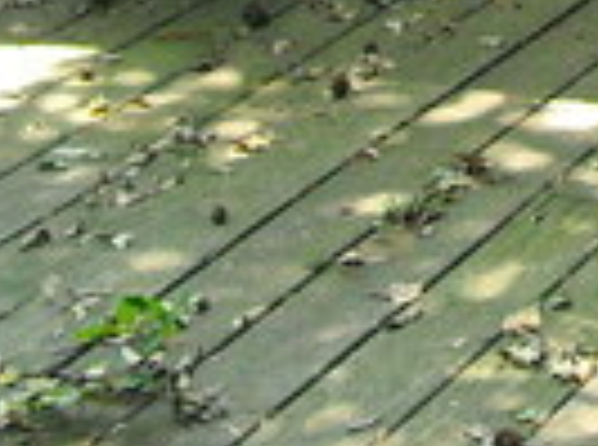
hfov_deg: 11.0
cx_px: 726
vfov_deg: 7.7
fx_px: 3032
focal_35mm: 176
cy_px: -662
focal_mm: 5.7
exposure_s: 1/250
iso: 541
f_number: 2.8
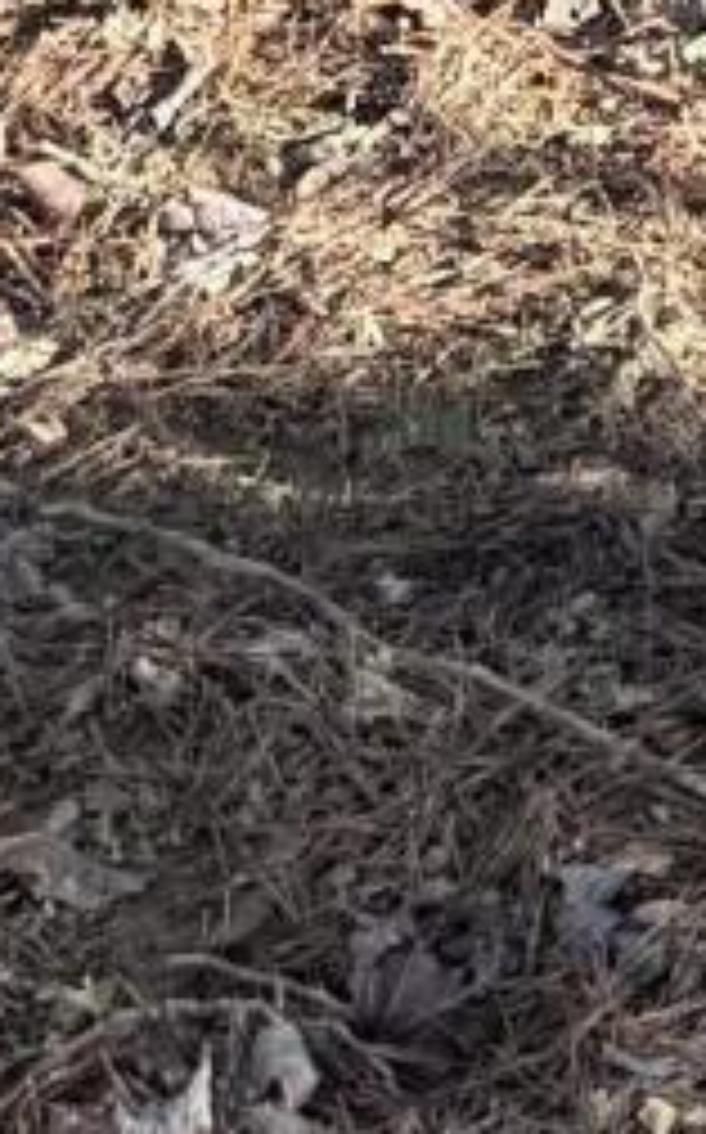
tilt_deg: -22.5
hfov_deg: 6.4
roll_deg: -0.5
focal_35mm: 202
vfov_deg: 8.7
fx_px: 6233
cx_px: 1012
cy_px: -2241
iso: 80
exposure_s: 1/627
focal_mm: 6.76
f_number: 1.78
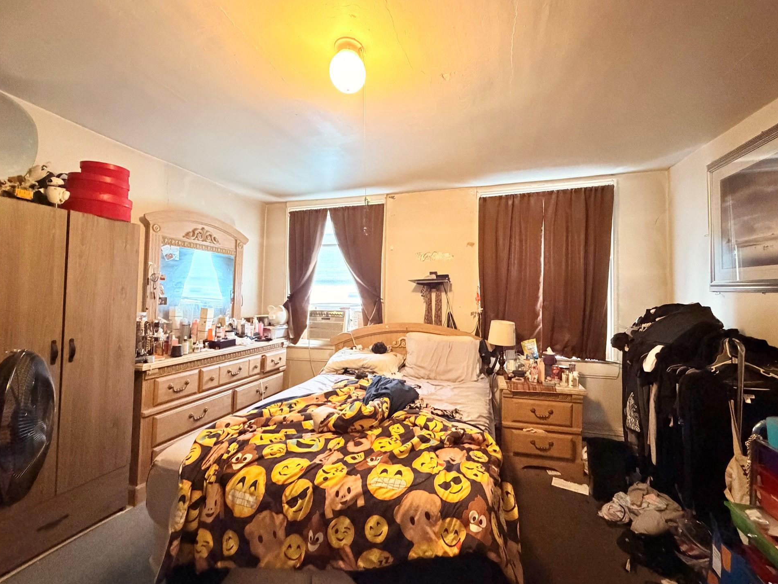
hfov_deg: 98.0
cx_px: 412
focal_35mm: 15
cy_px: 286
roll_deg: +0.0
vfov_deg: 81.8
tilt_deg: +2.6
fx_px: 337
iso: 1250
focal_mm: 2.22
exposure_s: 1/60
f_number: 2.2
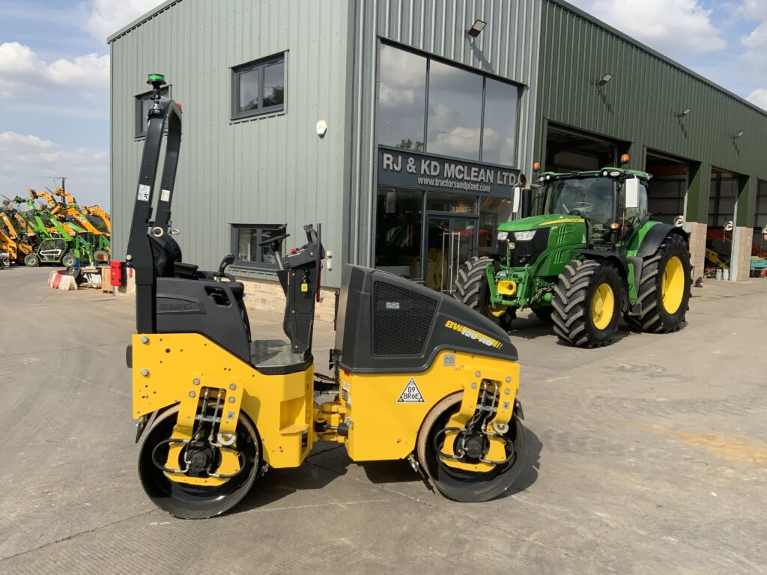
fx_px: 643
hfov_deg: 61.7
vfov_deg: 48.2
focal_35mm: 29
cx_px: 384
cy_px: 288
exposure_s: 1/1984
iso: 16
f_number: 1.8
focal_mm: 3
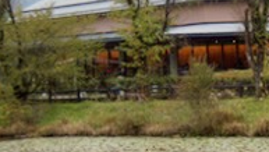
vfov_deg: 7.7
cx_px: 210
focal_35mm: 157
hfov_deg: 13.6
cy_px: 28
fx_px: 1121
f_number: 3.5
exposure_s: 1/60
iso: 250
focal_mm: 10.35
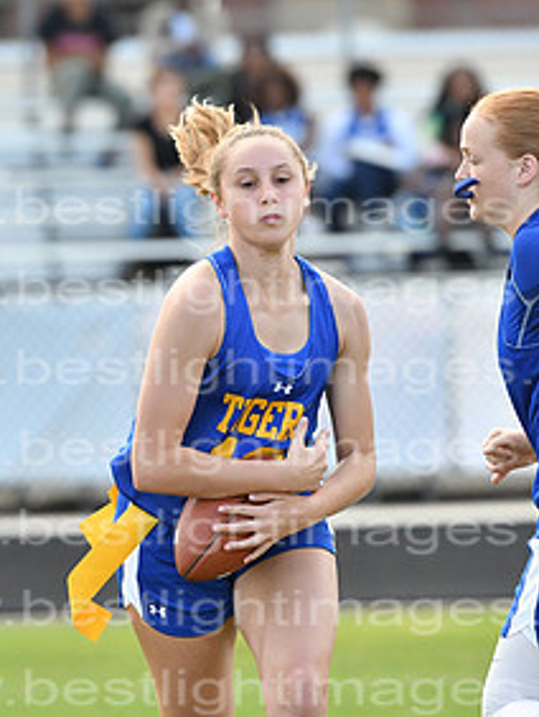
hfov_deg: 2.5
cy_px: 493
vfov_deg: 3.3
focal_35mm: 593
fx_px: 12293
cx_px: 261
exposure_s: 1/2000
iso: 800
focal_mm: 200
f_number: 4
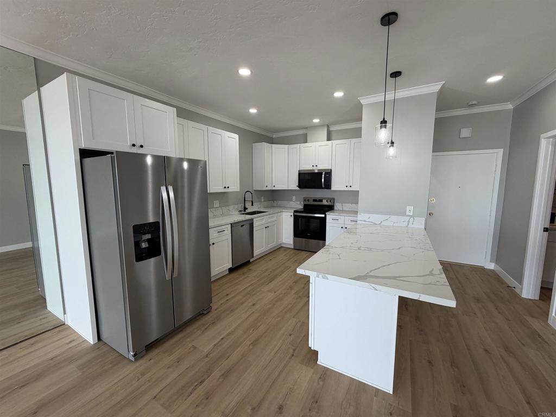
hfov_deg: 102.1
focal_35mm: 14
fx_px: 225
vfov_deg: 85.7
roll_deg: +0.6
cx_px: 278
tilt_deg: -6.2
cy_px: 208
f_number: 2.2
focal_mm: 2.22
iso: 100
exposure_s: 1/120
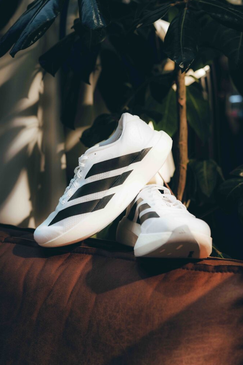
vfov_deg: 38.9
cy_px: 181
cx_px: 123
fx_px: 517
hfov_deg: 26.5
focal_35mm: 51
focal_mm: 50
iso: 1000
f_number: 4
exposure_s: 1/400
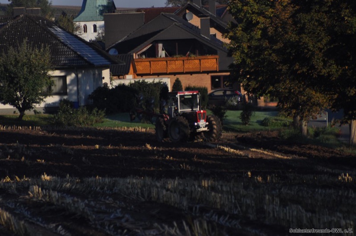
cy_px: 118
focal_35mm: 300
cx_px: 178
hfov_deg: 6.9
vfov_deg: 4.6
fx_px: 2962
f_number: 5.6
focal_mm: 200
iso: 360
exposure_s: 1/2000
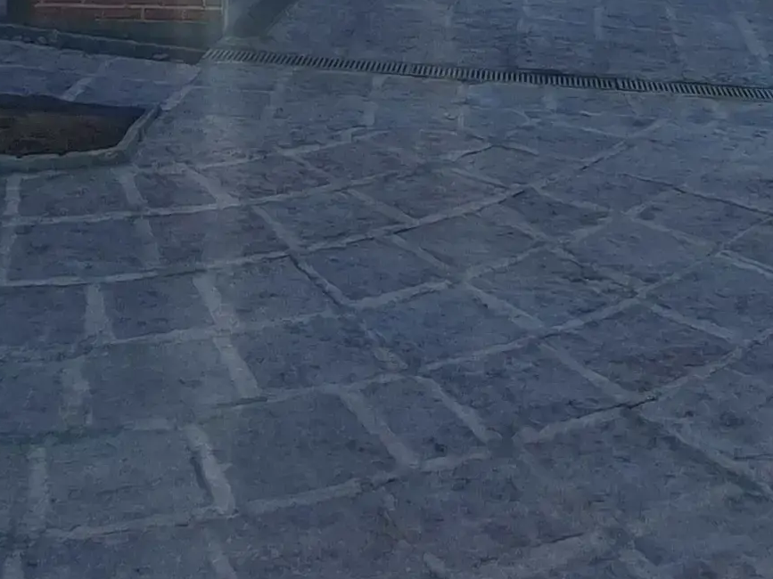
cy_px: -435
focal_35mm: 60
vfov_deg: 19.1
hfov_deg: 32.1
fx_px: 1340
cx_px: 475
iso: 40
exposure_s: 1/2049
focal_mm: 1.74
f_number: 2.2
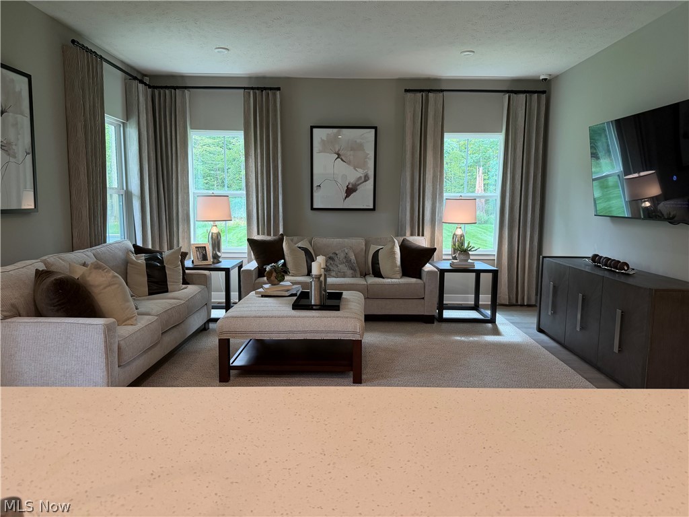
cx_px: 344
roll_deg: +0.1
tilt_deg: -6.4
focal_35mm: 24
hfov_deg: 71.6
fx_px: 478
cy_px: 258
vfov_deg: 56.8
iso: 200
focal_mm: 6.76
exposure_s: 1/120
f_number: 1.78
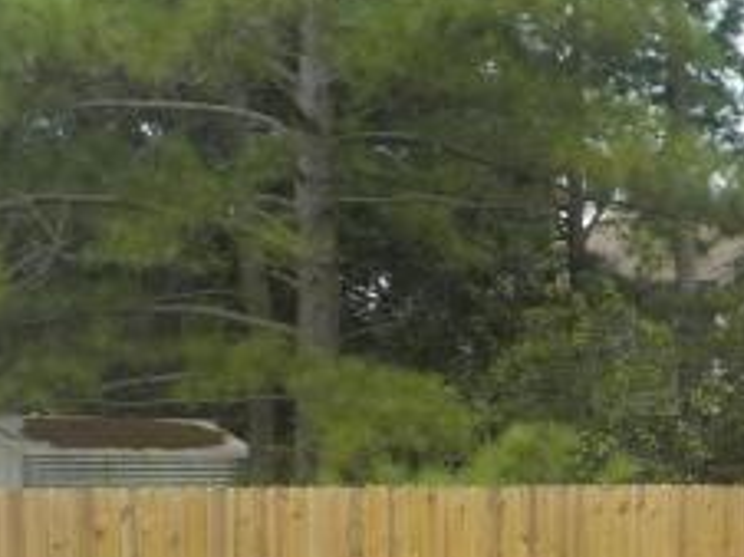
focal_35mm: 85
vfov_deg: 16.6
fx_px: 1825
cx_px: 655
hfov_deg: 22.5
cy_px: 662
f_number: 3.3
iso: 125
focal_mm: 4.1
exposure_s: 1/320
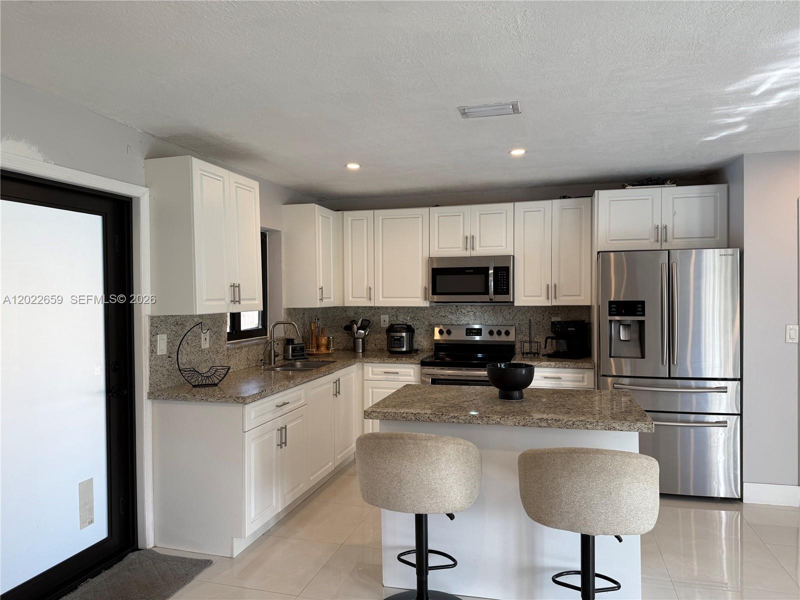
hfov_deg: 71.6
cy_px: 300
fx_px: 555
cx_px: 400
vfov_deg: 56.8
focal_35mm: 24
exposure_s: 1/120
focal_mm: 6.76
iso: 80
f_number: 1.78
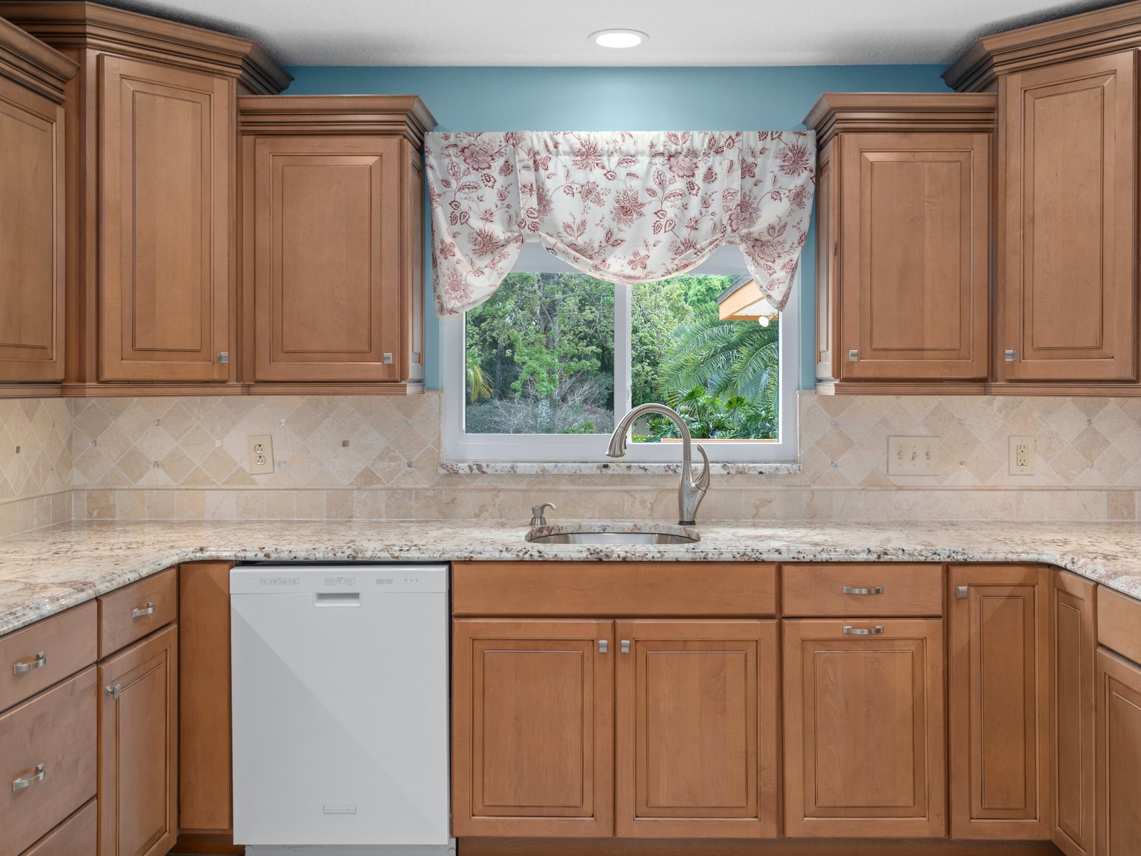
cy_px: 435
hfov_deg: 56.8
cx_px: 601
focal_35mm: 32
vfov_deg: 44.2
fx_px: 1055
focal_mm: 29
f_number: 8
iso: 320
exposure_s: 1/6
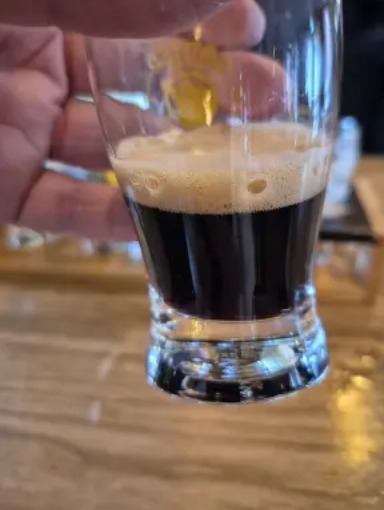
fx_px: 354
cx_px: 195
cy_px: 250
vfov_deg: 71.5
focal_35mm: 24
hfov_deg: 56.9
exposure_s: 1/60
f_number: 1.8
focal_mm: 5.4
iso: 1000
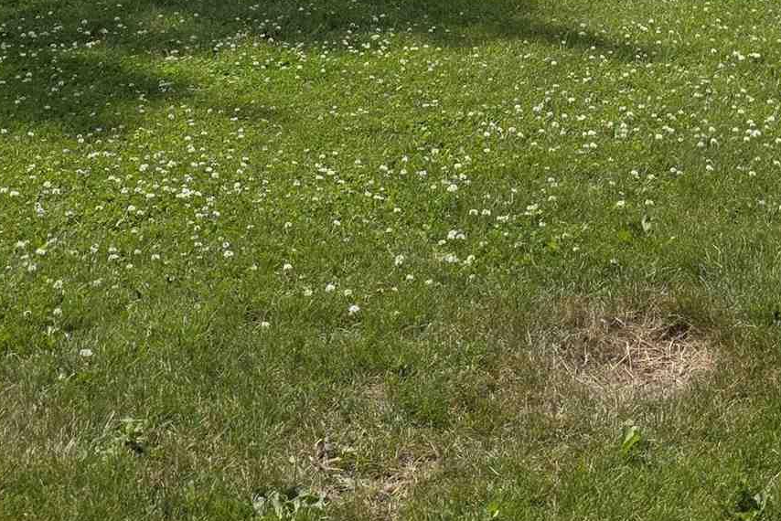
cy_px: -230
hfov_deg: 23.0
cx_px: 706
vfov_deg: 14.9
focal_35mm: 86
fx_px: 1866
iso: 80
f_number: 1.7
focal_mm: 6.3
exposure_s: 1/5608
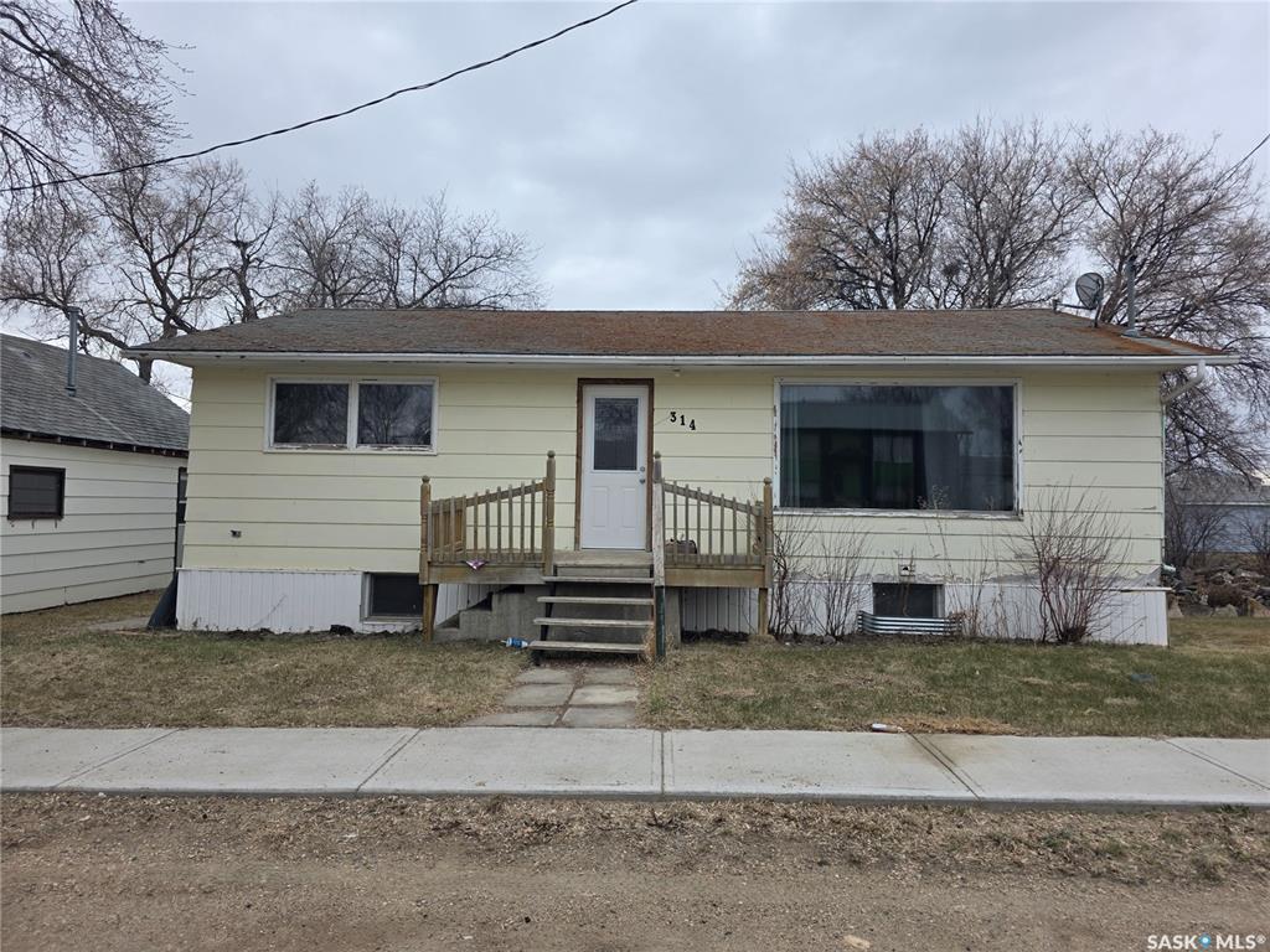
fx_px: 844
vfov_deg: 58.9
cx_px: 635
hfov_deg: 73.9
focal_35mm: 23
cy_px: 476
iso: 80
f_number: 1.7
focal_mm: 6.3
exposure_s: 1/2586
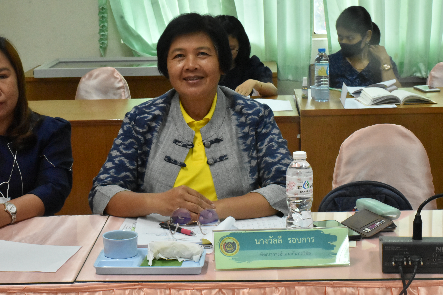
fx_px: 960
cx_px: 222
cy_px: 148
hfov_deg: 26.0
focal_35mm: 78
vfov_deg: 17.5
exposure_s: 1/50
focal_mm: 52
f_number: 18
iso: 3200
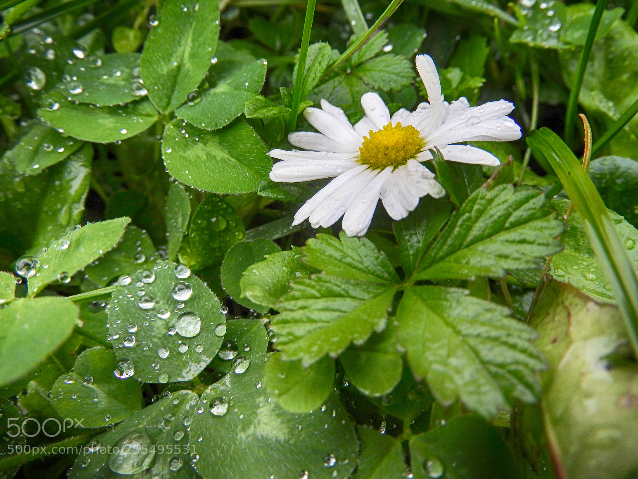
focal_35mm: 29
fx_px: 535
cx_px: 312
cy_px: 234
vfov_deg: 48.2
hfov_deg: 61.6
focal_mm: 5
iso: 100
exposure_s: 1/100
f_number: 3.5
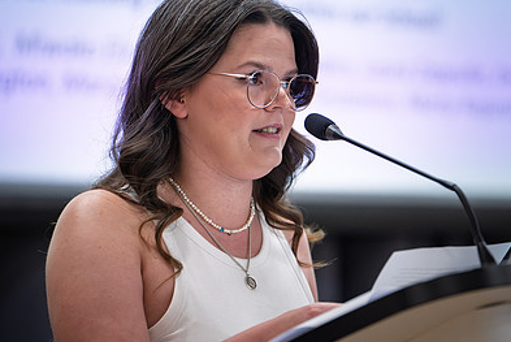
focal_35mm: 231
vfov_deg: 6.0
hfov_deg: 8.9
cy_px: 167
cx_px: 338
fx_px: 3283
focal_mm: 135
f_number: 2.8
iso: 2500
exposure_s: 1/250
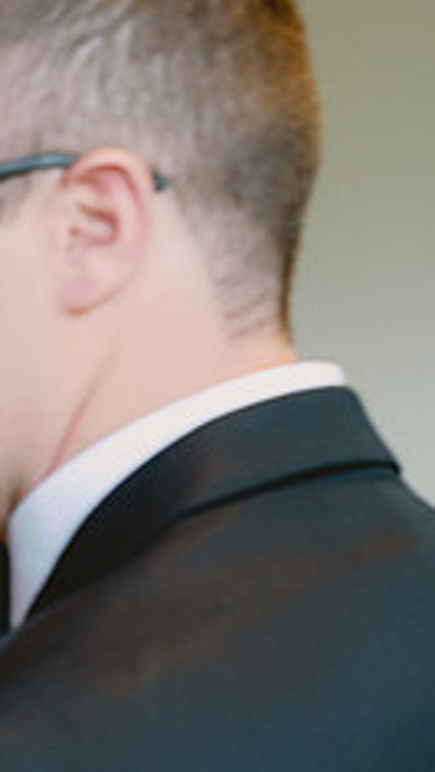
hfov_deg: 7.1
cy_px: 541
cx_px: -409
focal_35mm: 165
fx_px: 3379
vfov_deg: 13.0
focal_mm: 64
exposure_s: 1/125
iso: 1000
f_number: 4
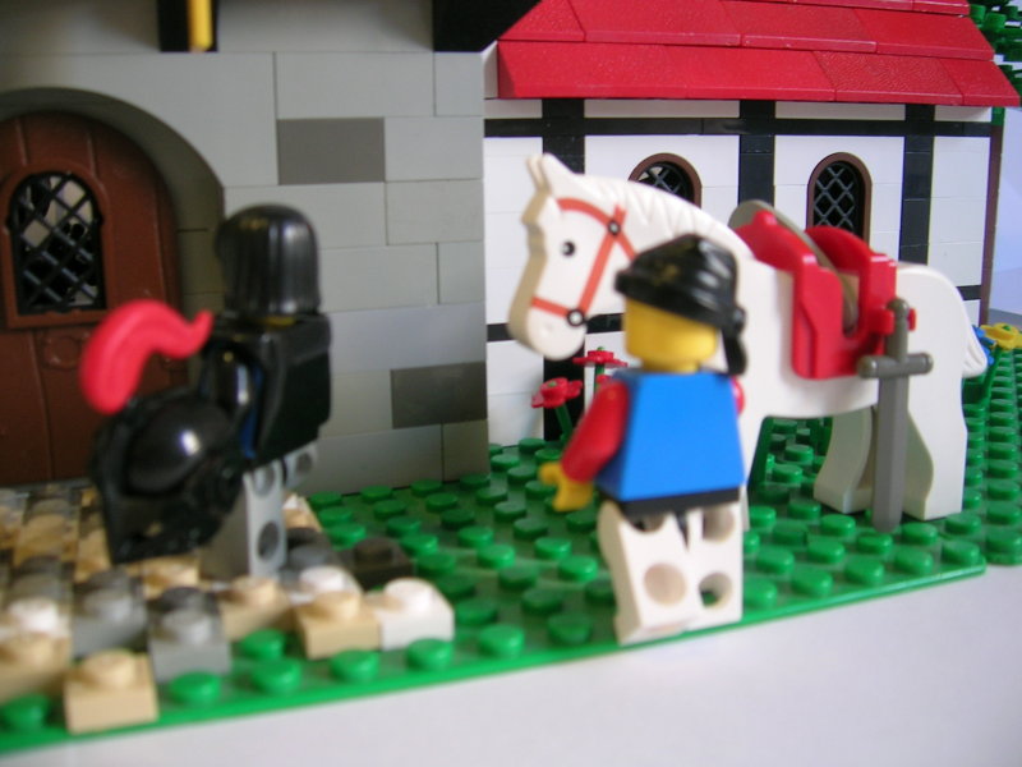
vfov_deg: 40.7
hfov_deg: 52.6
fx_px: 1033
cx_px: 511
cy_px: 384
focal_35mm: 35
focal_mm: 5.4
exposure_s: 1/6.5
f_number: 2.8
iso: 50
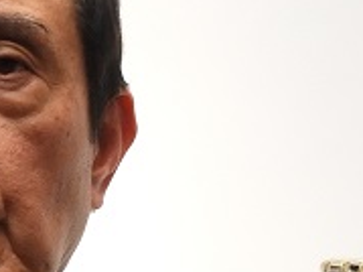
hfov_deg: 7.5
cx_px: -28
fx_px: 2735
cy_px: 362
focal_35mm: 261
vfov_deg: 5.6
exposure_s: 1/30
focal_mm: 9.9
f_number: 4
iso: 250
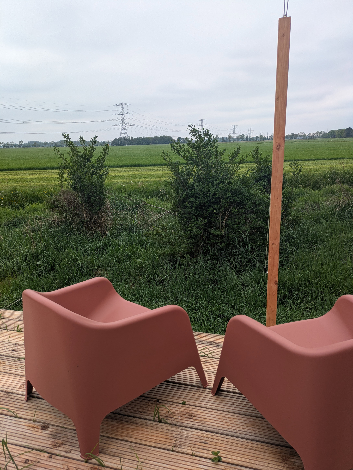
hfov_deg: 54.9
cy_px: 235
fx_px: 340
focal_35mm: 25
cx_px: 176
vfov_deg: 69.4
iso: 48
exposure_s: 1/608
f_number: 1.89
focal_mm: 5.43
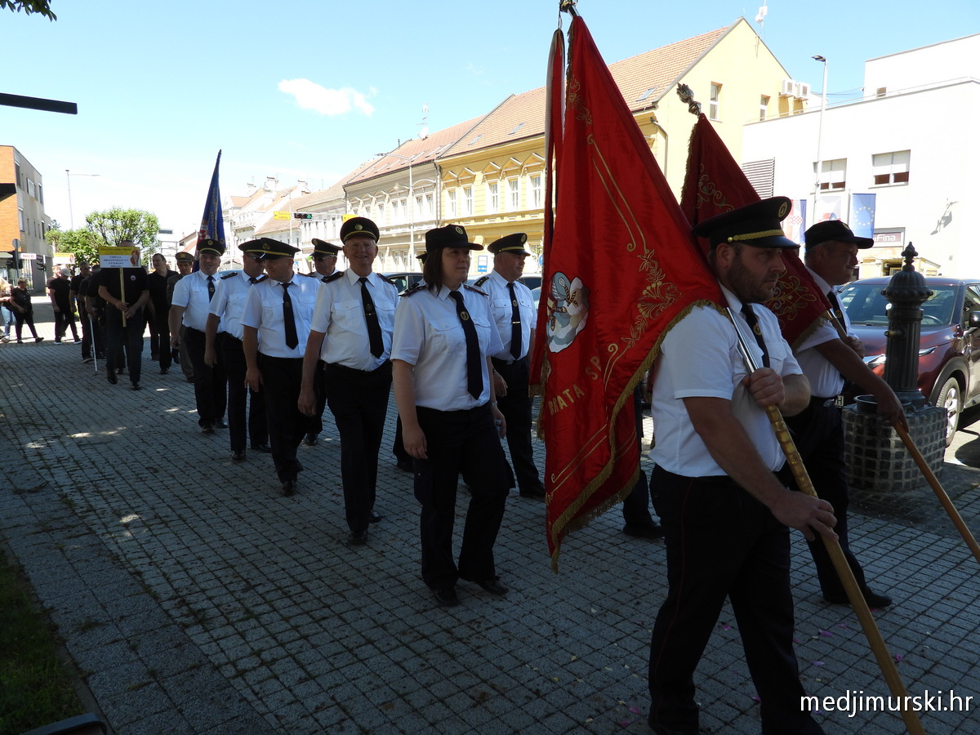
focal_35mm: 24
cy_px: 368
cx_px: 490
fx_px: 679
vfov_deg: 56.8
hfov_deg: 71.6
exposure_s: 1/500
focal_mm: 4.3
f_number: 2.8
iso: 100
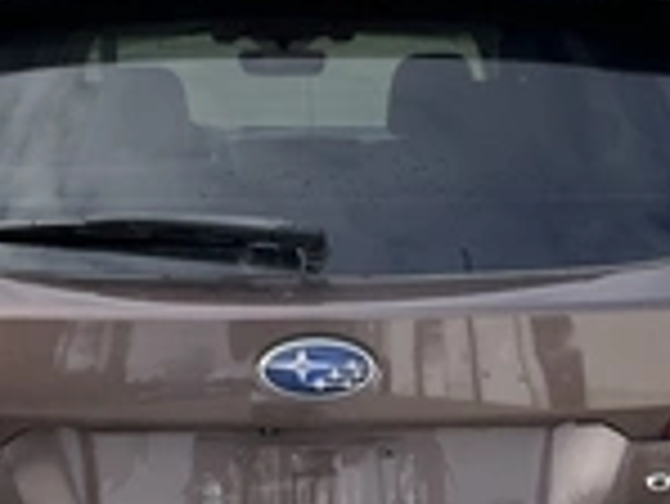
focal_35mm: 78
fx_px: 1511
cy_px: 356
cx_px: 283
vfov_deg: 18.8
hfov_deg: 25.0
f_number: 1.8
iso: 25
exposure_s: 1/469
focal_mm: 3
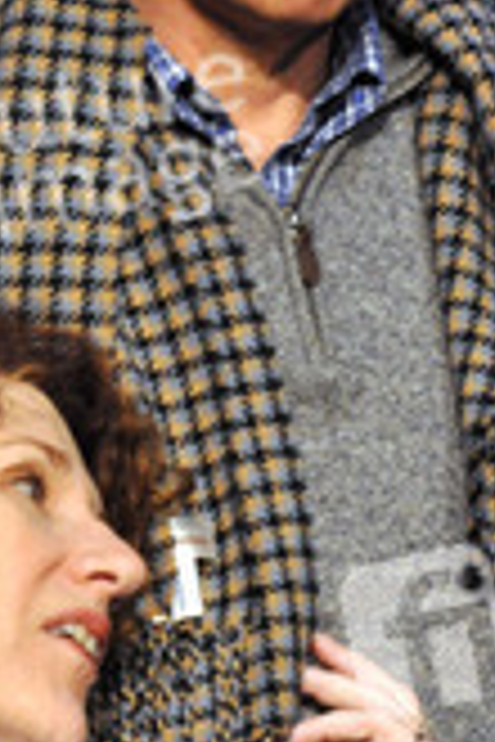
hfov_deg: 2.8
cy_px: 387
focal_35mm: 492
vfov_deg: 4.2
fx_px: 10151
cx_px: 164
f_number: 5.6
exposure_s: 1/125
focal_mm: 135
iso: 2000
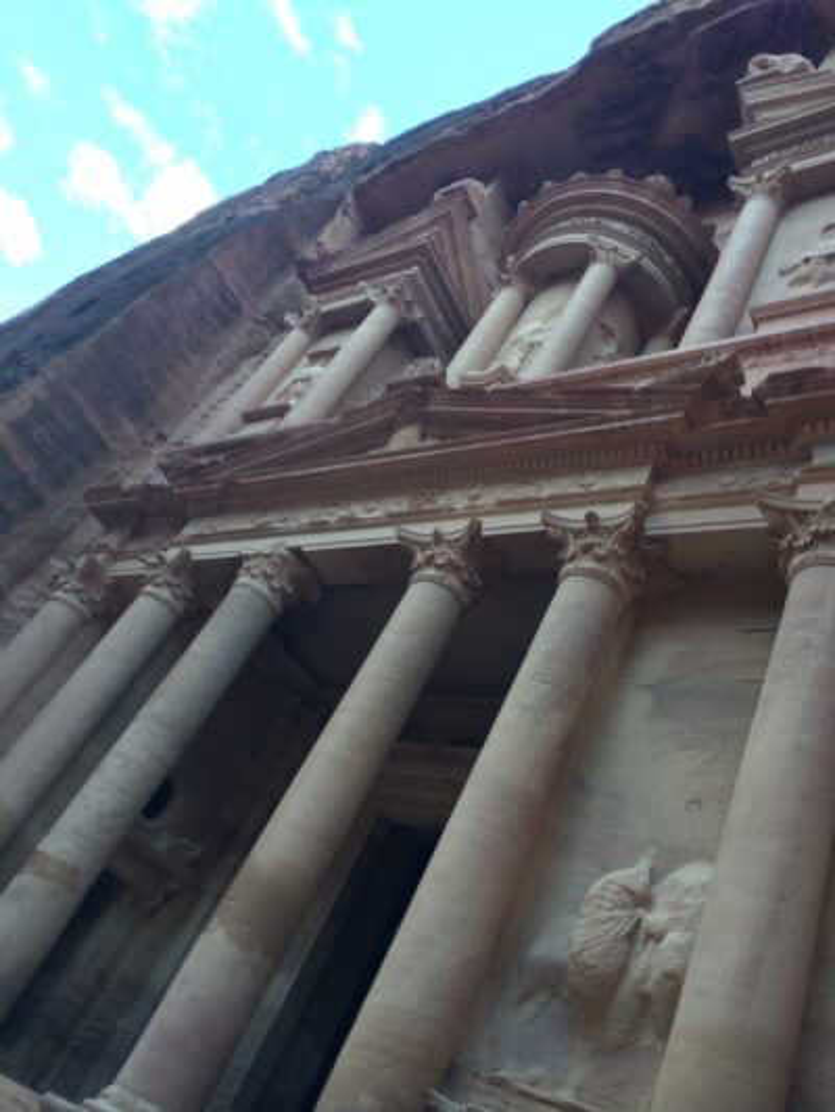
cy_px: 556
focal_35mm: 30
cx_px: 418
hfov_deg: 46.8
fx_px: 964
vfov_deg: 60.0
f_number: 2.2
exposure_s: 1/40
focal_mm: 4.12
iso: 40
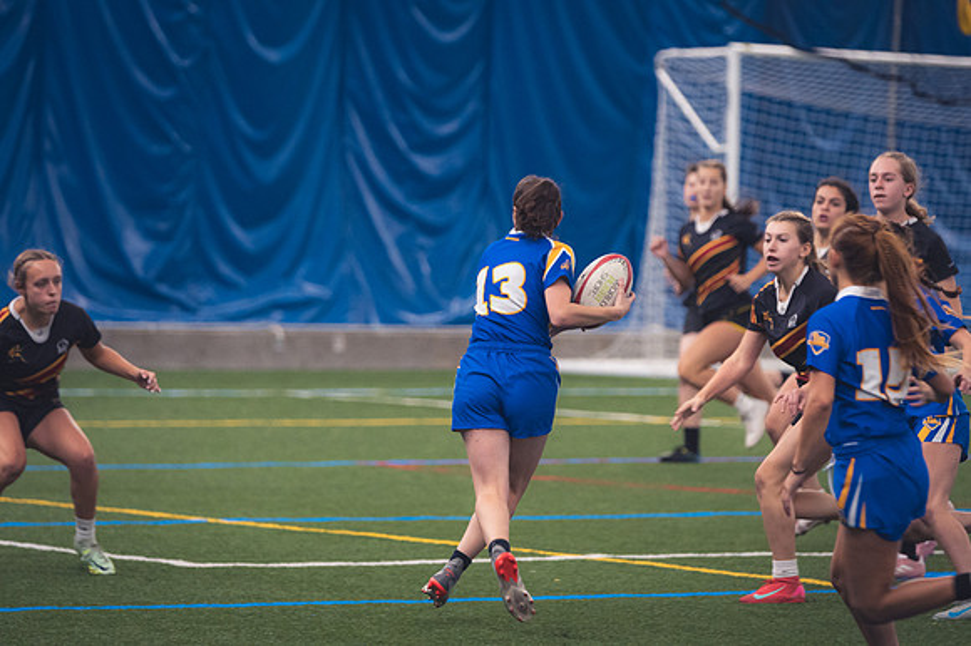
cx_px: 486
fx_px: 6469
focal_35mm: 240
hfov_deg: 8.6
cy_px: 323
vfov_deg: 5.7
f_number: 2.8
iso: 2200
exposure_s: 1/320
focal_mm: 160
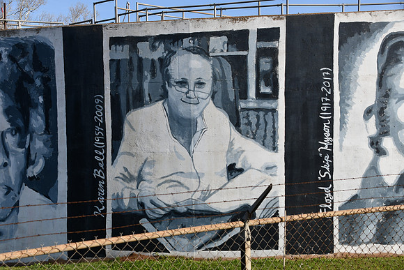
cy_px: 135
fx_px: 673
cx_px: 202
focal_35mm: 60
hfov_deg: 33.4
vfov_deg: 22.6
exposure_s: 1/320
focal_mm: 40
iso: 100
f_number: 9
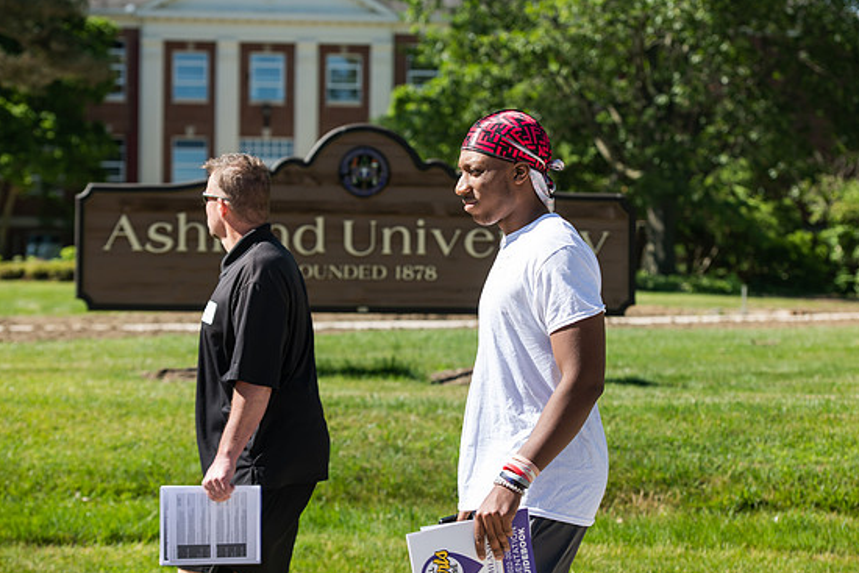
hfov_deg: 21.0
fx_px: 2315
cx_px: 447
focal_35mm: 97
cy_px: 297
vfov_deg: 14.1
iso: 100
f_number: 4.5
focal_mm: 92
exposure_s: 1/500
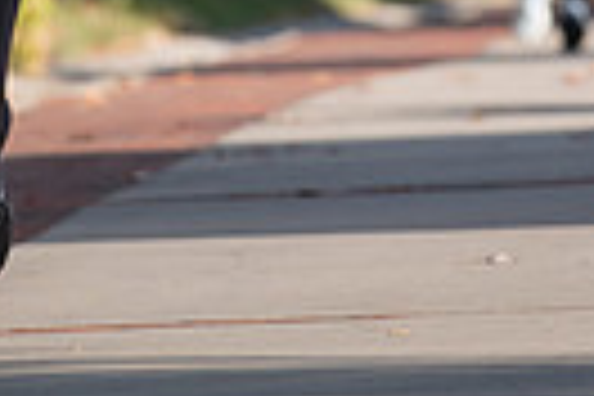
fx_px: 21795
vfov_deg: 1.0
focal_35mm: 1321
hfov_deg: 1.6
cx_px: -122
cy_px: -398
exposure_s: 1/640
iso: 200
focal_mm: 300
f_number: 5
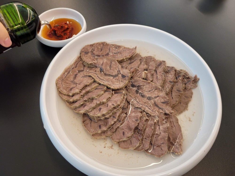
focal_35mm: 26
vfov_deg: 53.1
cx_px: 118
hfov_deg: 67.3
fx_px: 177
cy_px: 88
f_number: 1.8
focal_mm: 5.4
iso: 160
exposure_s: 1/120
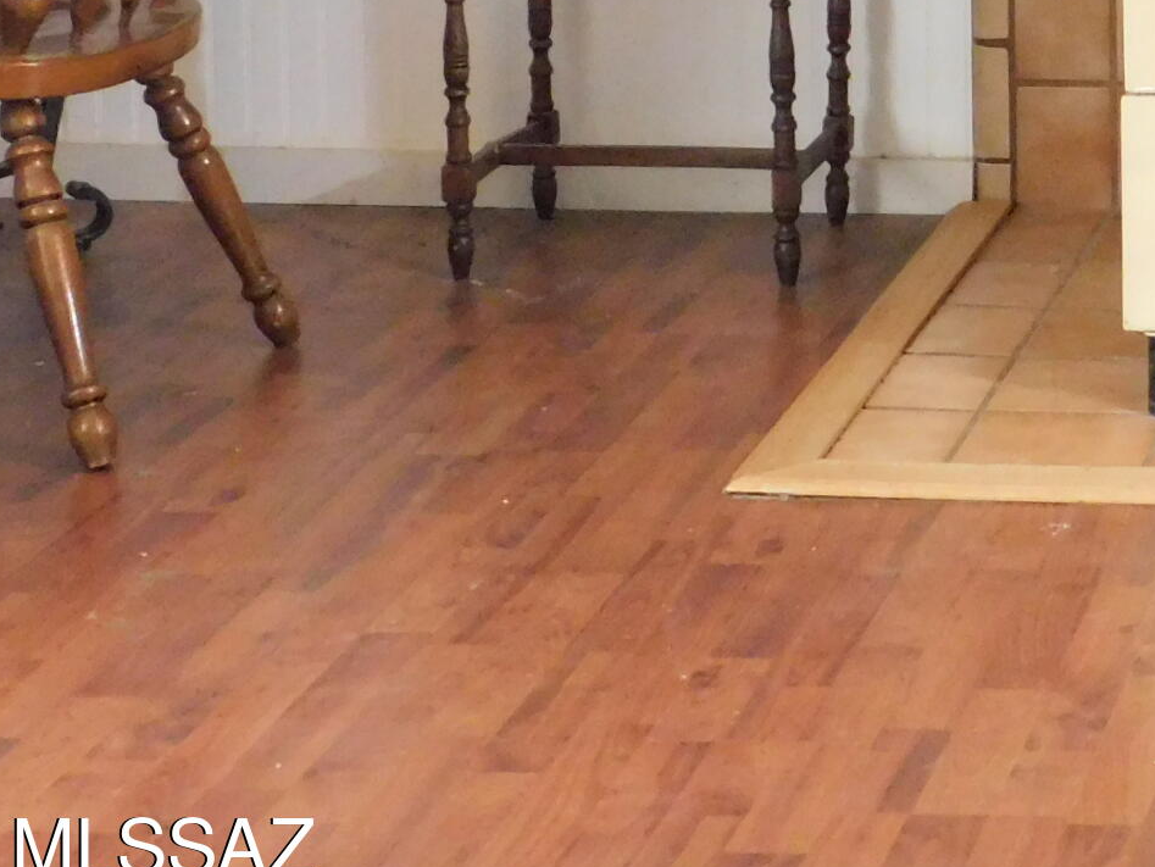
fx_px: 3805
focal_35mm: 114
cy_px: -399
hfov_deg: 16.2
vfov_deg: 12.4
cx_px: 1584
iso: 800
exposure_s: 1/10
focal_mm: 6.3
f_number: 3.5
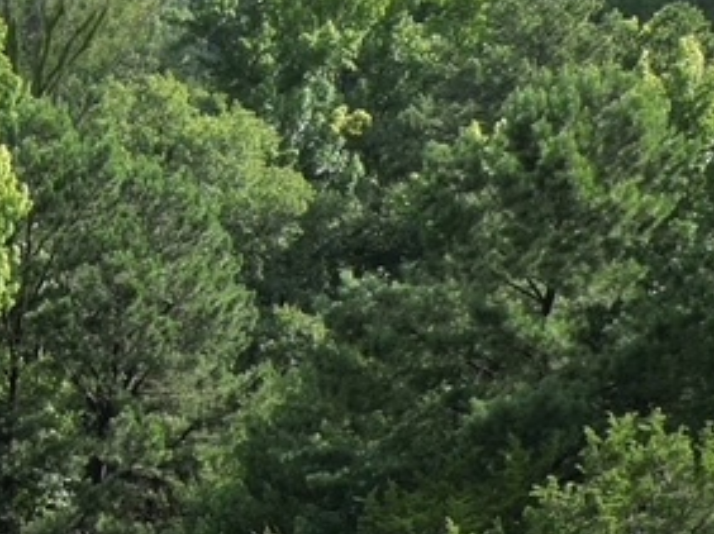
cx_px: -549
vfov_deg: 12.2
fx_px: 2246
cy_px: 1022
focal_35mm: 109
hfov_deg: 15.6
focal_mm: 6.72
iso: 100
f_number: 1.7
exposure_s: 1/1250
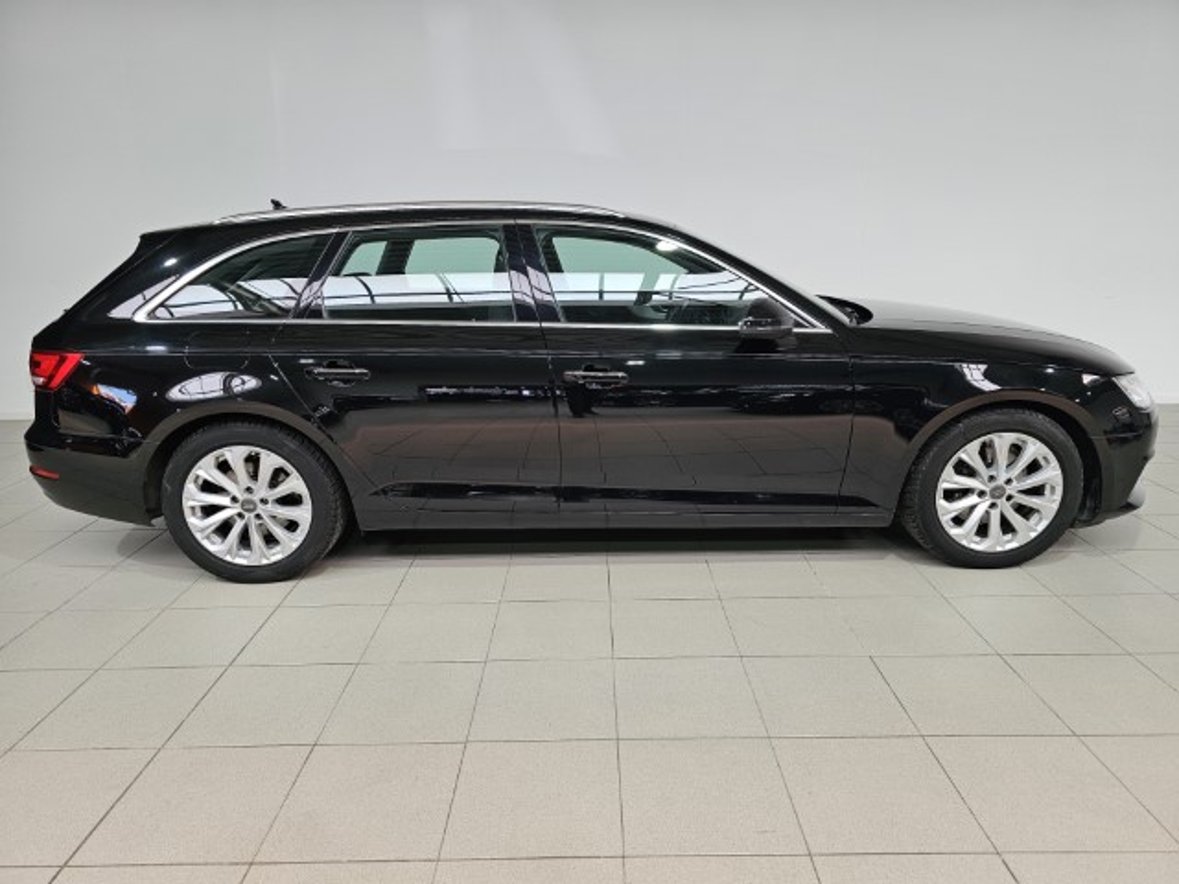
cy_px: 442
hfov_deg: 73.9
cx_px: 590
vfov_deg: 58.9
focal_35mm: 23
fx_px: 783
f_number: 1.7
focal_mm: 6.3
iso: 64
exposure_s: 1/190
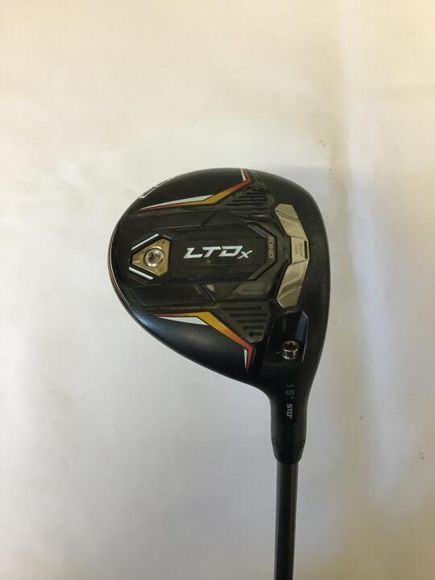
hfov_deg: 45.4
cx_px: 218
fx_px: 519
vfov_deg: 58.4
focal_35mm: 31
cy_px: 290
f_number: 2.4
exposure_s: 1/33
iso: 100
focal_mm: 3.3
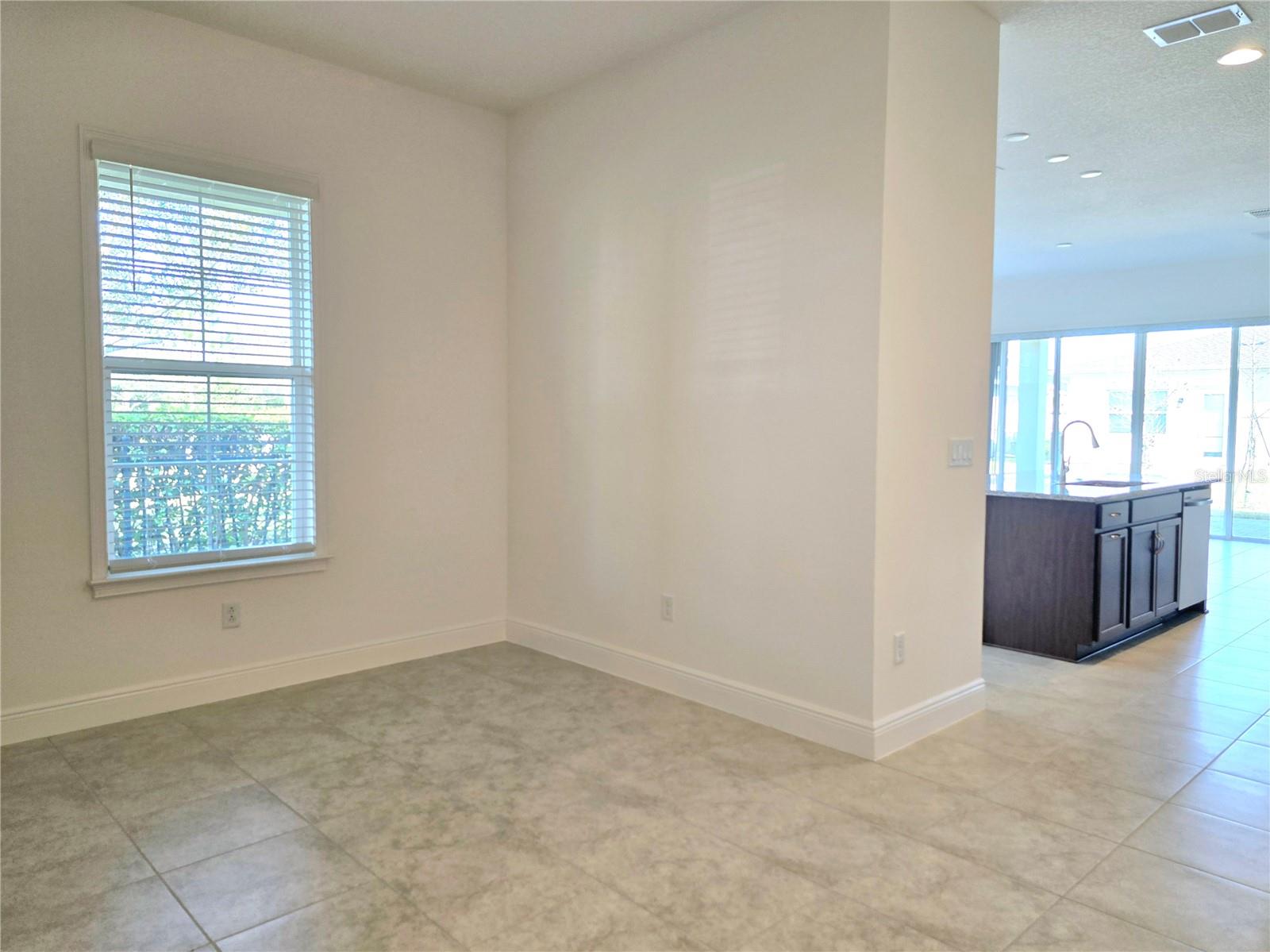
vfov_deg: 58.9
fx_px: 844
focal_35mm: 23
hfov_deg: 73.9
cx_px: 635
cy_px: 476
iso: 80
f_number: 1.7
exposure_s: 1/120
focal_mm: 6.3
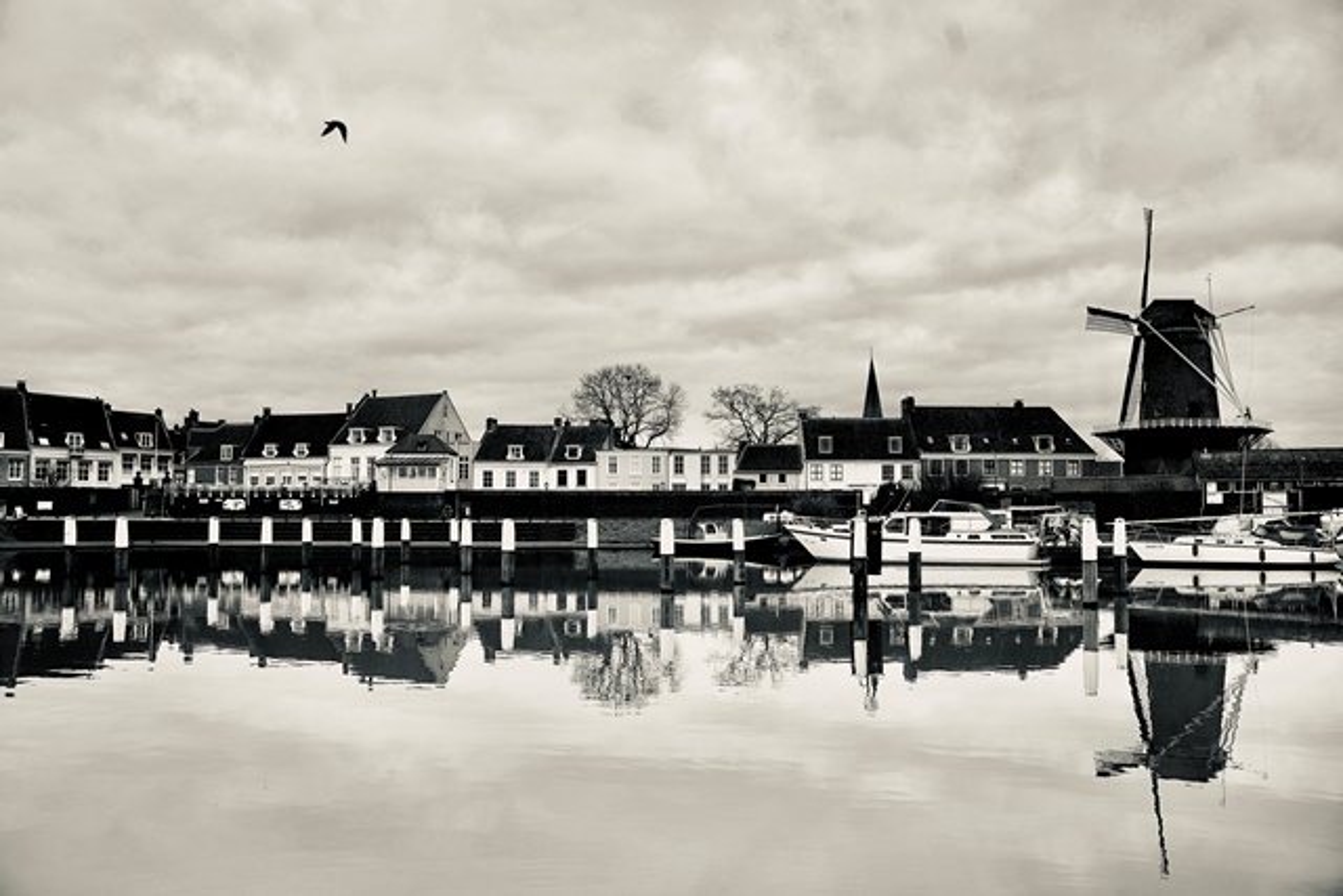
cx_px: 672
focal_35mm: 28
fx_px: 1045
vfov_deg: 46.4
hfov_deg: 65.5
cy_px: 448
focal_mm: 28
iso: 400
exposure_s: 1/160
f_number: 6.3
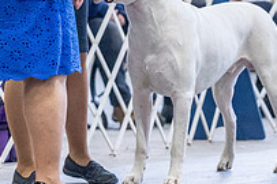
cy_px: -6
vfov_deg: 4.1
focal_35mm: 332
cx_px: 162
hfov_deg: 6.2
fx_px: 2552
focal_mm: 116
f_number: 4
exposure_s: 1/320
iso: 6400
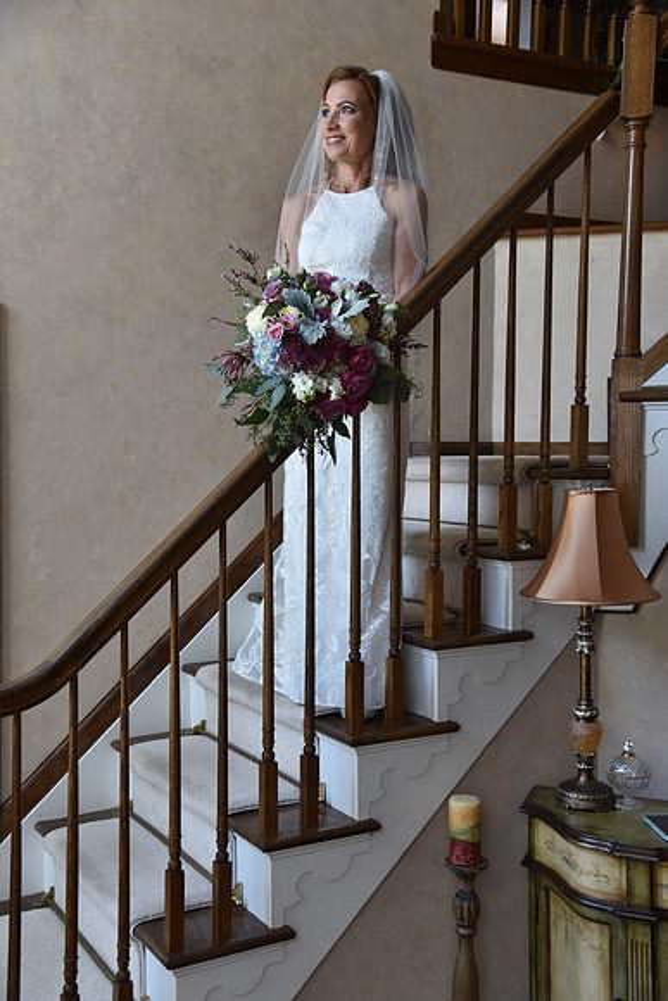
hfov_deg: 30.5
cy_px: 500
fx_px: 1224
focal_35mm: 44
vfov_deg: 44.5
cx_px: 334
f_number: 4.5
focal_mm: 44
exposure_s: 1/80
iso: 320
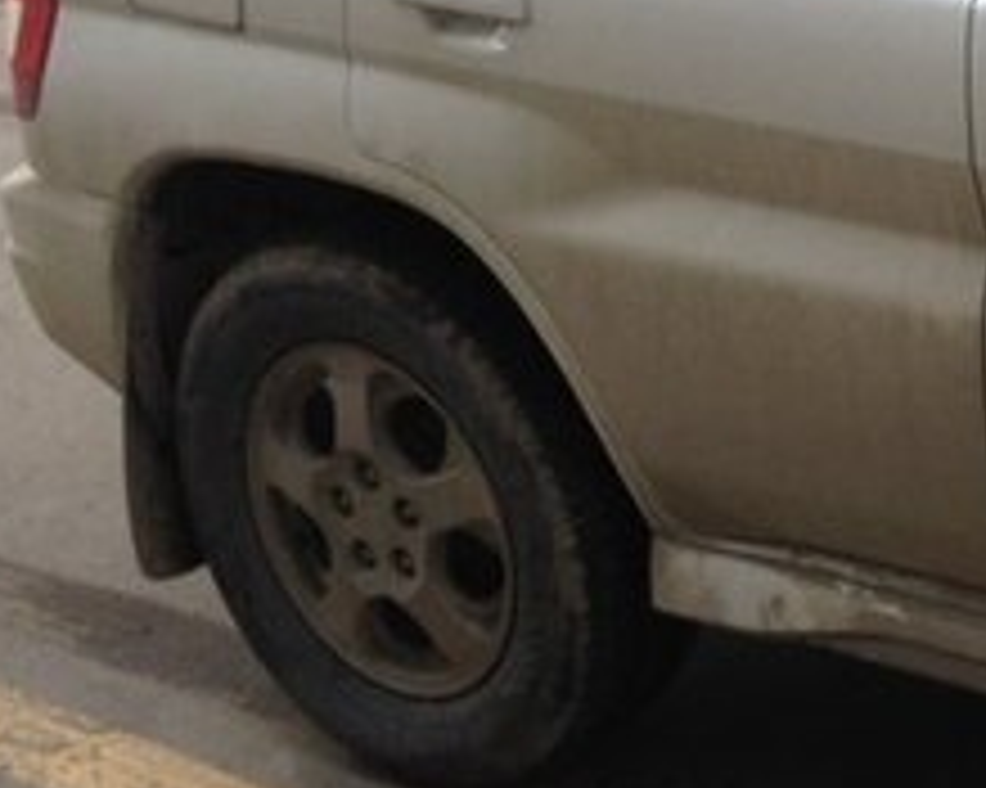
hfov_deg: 17.9
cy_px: 47
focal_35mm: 97
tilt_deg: -17.8
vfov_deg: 15.6
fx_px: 2829
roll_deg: +4.0
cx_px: 1427
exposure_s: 1/213
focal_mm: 4.12
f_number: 2.4
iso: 50
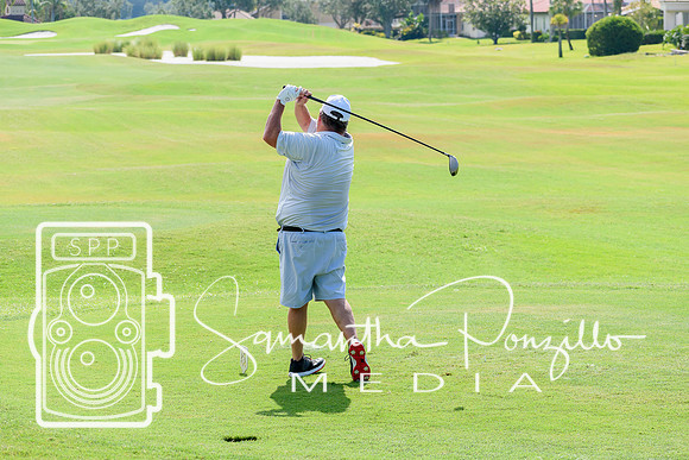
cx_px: 344
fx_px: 2728
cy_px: 230
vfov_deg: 9.6
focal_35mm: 142
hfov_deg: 14.4
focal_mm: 95
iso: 200
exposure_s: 1/800
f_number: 7.1
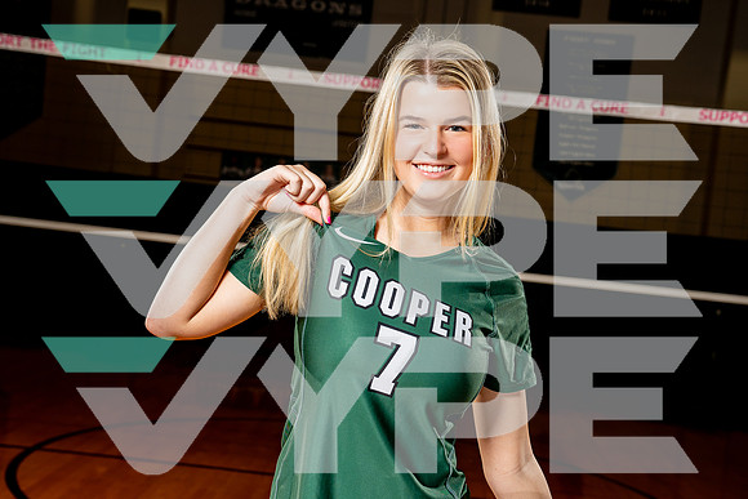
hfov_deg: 37.0
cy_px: 248
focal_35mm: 54
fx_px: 1117
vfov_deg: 25.2
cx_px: 370
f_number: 5.6
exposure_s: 1/250
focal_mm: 50
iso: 250
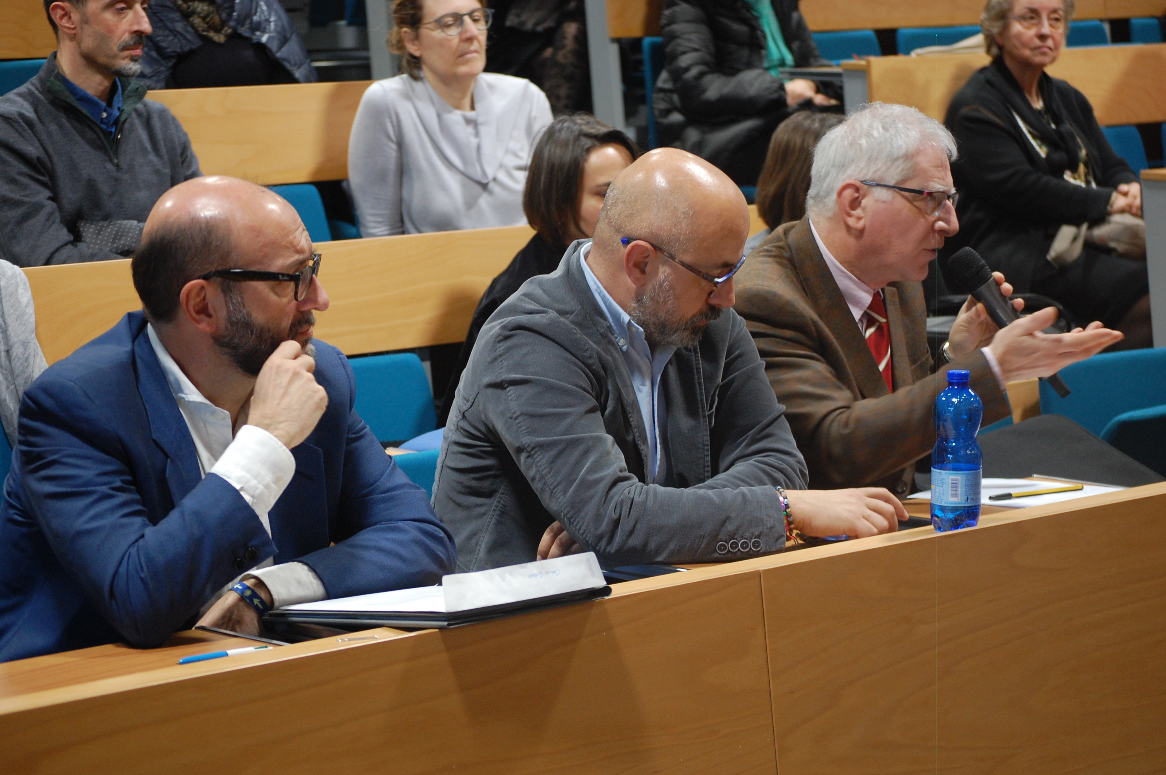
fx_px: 4951
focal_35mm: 153
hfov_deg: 13.4
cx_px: 583
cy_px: 388
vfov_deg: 9.0
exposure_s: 1/30
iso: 800
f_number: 4.8
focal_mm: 102
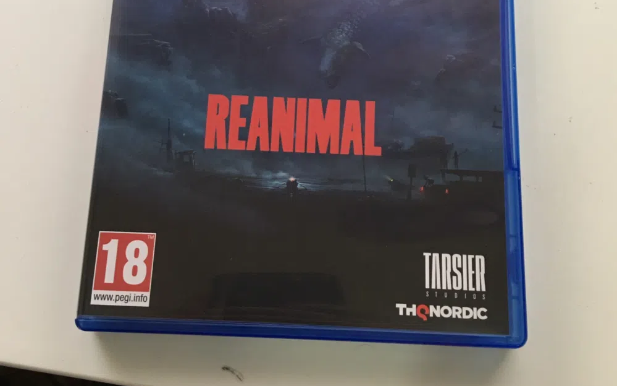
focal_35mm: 42
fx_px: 706
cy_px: 70
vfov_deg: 29.7
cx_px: 306
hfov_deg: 47.2
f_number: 2.2
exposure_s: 1/17
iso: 80
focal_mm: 4.15
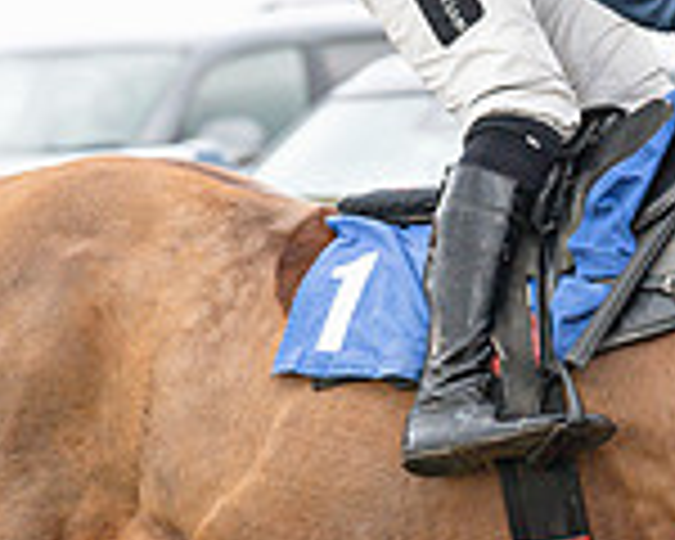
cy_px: 413
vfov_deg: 2.3
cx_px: 451
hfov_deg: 2.9
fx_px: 13265
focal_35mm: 664
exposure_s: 1/1000
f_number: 4.5
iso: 500
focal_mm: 135
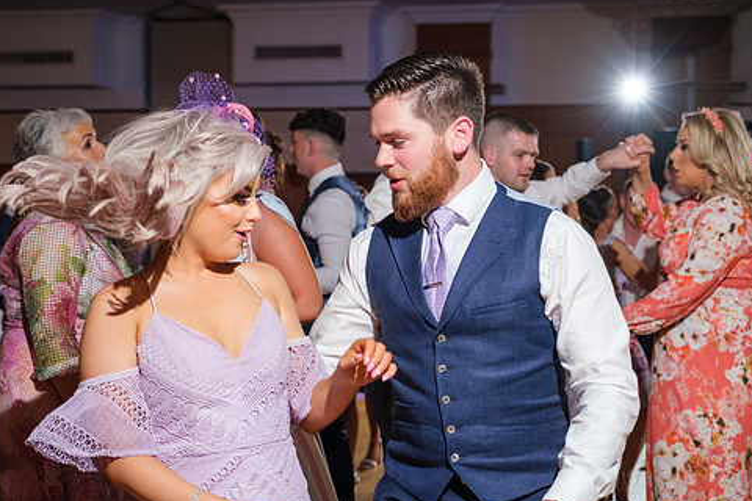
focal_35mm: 63
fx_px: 1316
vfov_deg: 21.6
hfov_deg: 31.9
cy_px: 272
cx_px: 390
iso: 800
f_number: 2.8
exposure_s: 1/160
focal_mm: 34.2
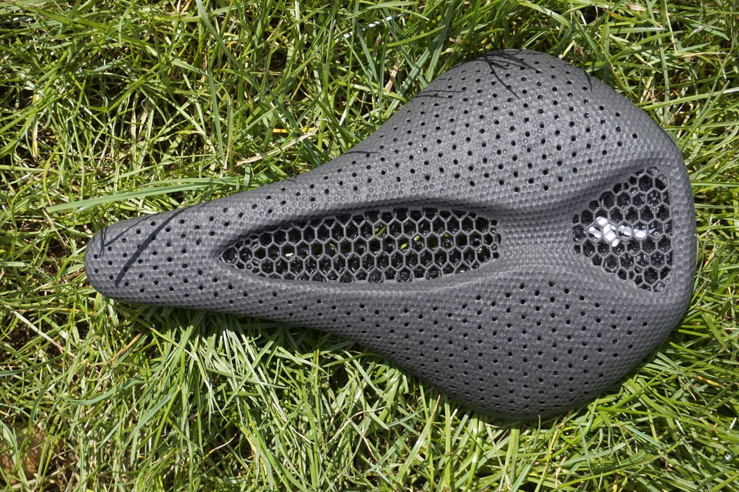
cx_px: 370
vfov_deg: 25.7
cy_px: 246
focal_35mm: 52
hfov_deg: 37.9
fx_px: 1077
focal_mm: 35
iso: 100
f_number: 5.6
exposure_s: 1/250
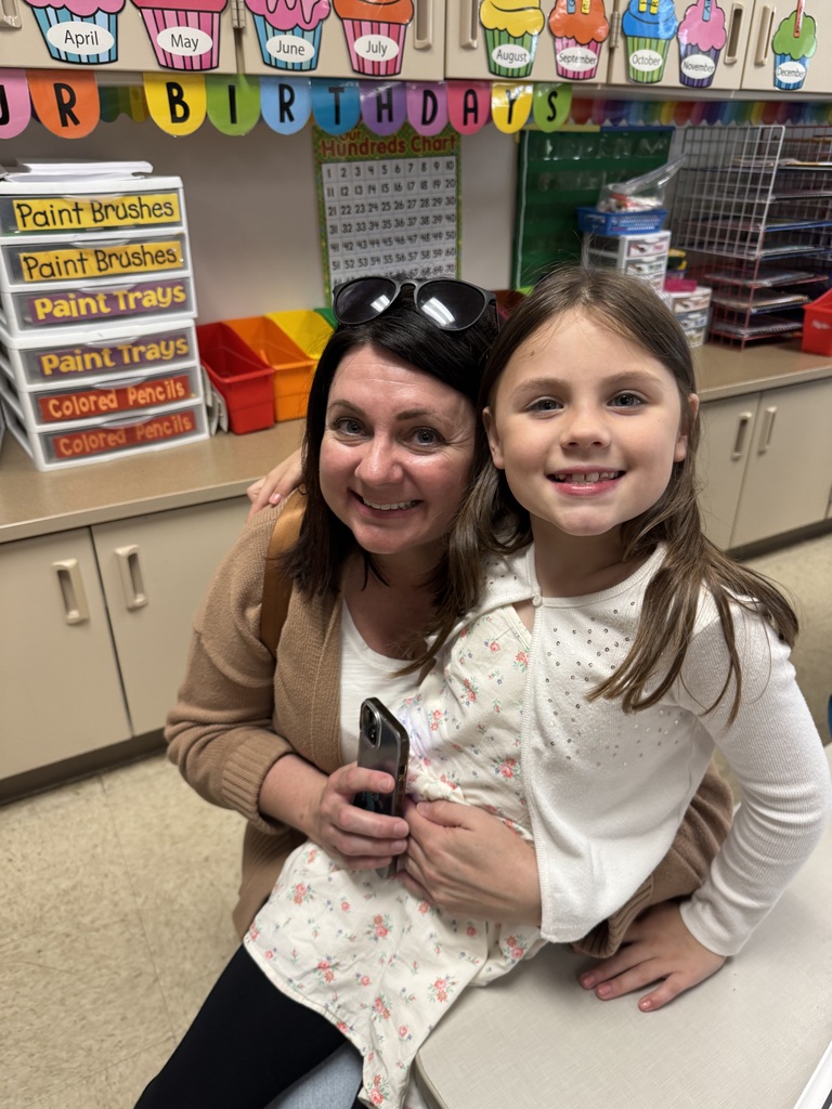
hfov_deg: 56.8
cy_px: 554
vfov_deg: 71.6
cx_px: 416
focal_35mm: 24
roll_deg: -2.5
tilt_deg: -25.0
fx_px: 769
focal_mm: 6.76
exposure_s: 1/60
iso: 160
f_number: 1.78
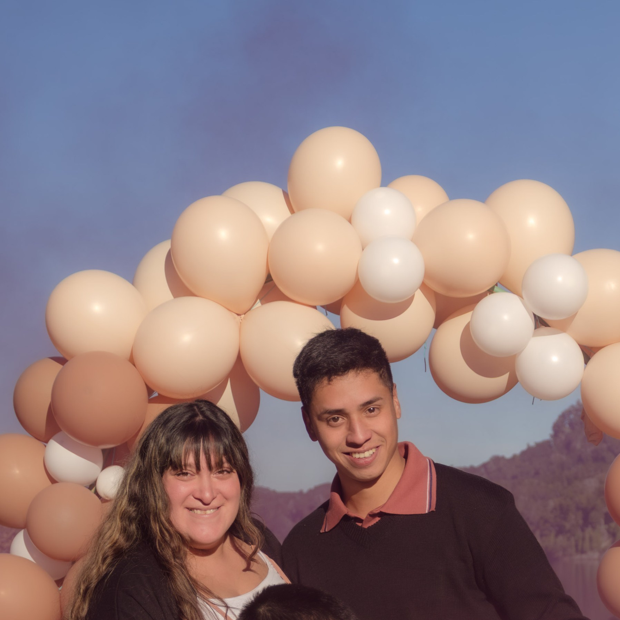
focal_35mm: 116
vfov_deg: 14.7
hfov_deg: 15.0
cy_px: 657
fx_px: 2351
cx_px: 319
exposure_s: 1/1600
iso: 160
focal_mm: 40
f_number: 4.5
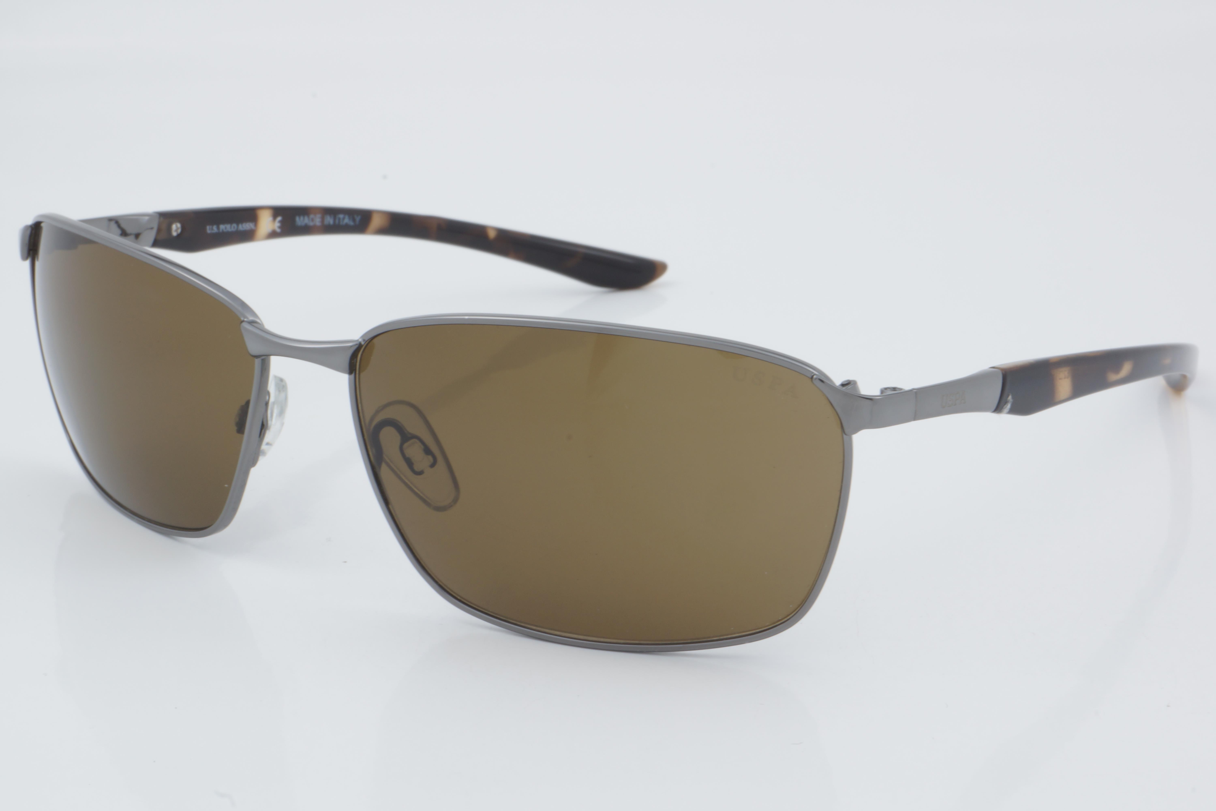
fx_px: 2533
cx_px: 608
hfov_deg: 27.0
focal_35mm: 75
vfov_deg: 18.2
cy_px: 406
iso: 100
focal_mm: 50
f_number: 32
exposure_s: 1/3
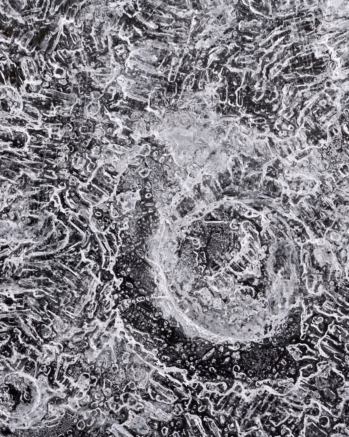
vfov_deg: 14.5
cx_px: 206
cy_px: 211
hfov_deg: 11.6
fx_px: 1717
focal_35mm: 133
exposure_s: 1/2.5
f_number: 7.1
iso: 320
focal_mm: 90
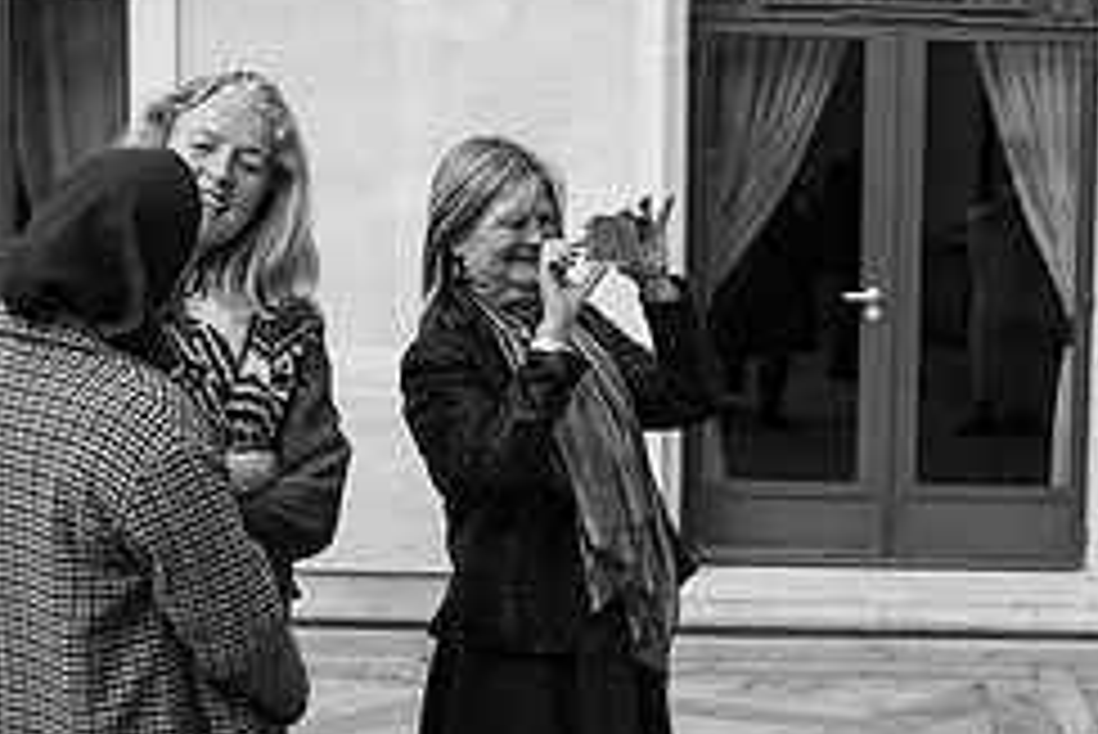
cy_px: 516
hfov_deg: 20.9
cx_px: 1012
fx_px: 2899
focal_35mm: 95
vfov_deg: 14.4
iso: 200
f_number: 3.5
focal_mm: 40
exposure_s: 1/500
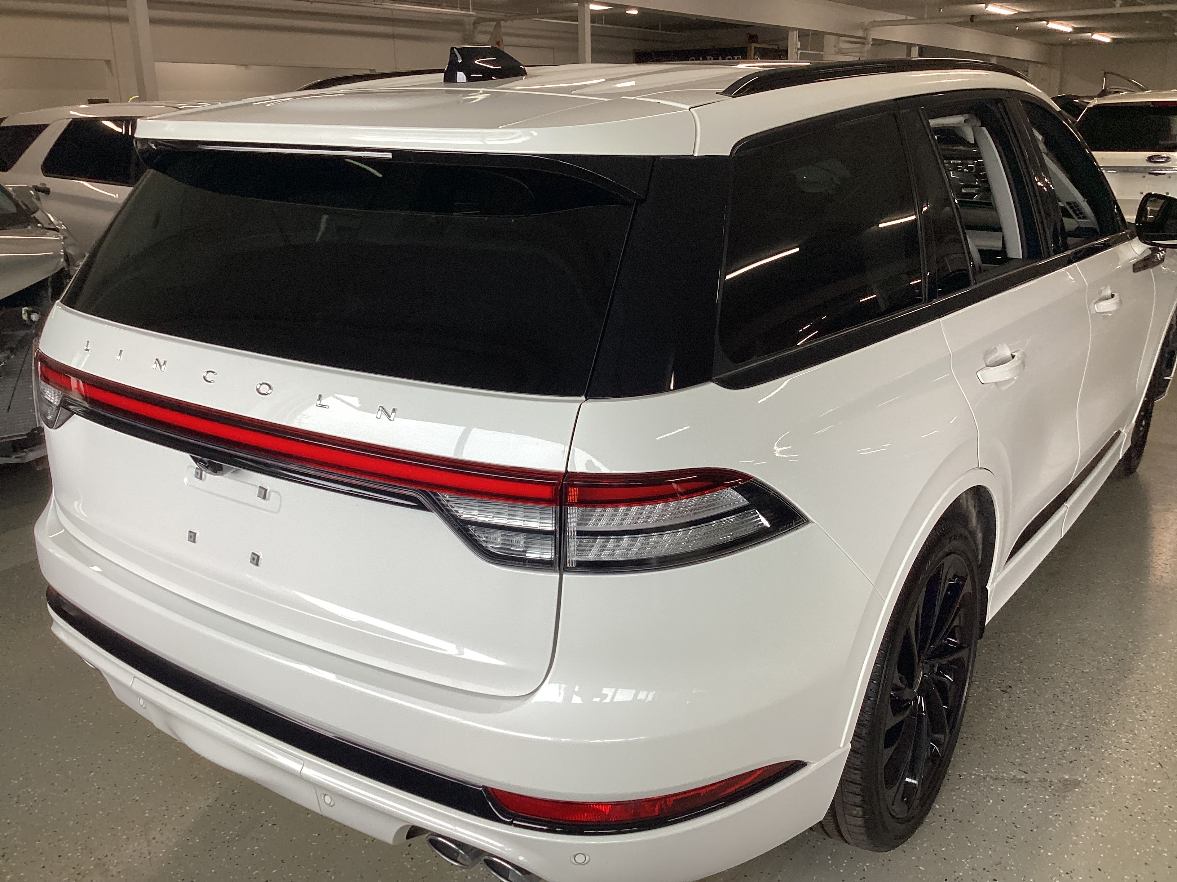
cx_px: 588
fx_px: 1054
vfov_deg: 45.4
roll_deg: +0.4
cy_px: 441
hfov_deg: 58.4
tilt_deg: -18.9
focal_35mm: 31
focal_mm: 3.3
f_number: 2.4
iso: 32
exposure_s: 1/120
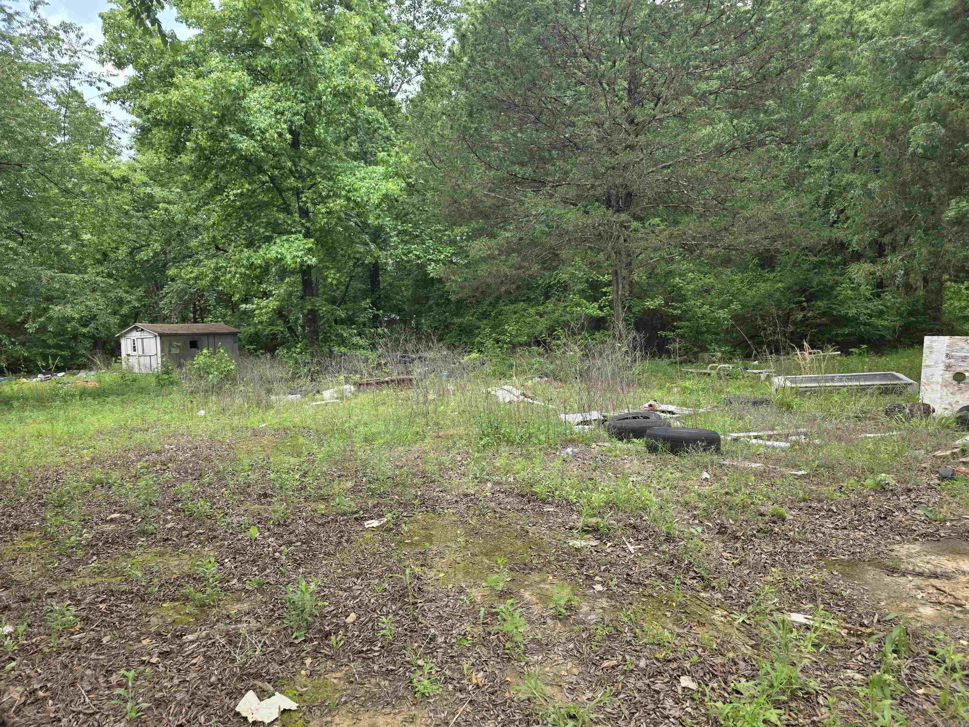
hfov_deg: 73.9
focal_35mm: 23
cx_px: 484
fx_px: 644
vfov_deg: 58.9
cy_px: 364
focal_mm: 6.3
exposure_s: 1/359
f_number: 1.7
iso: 50
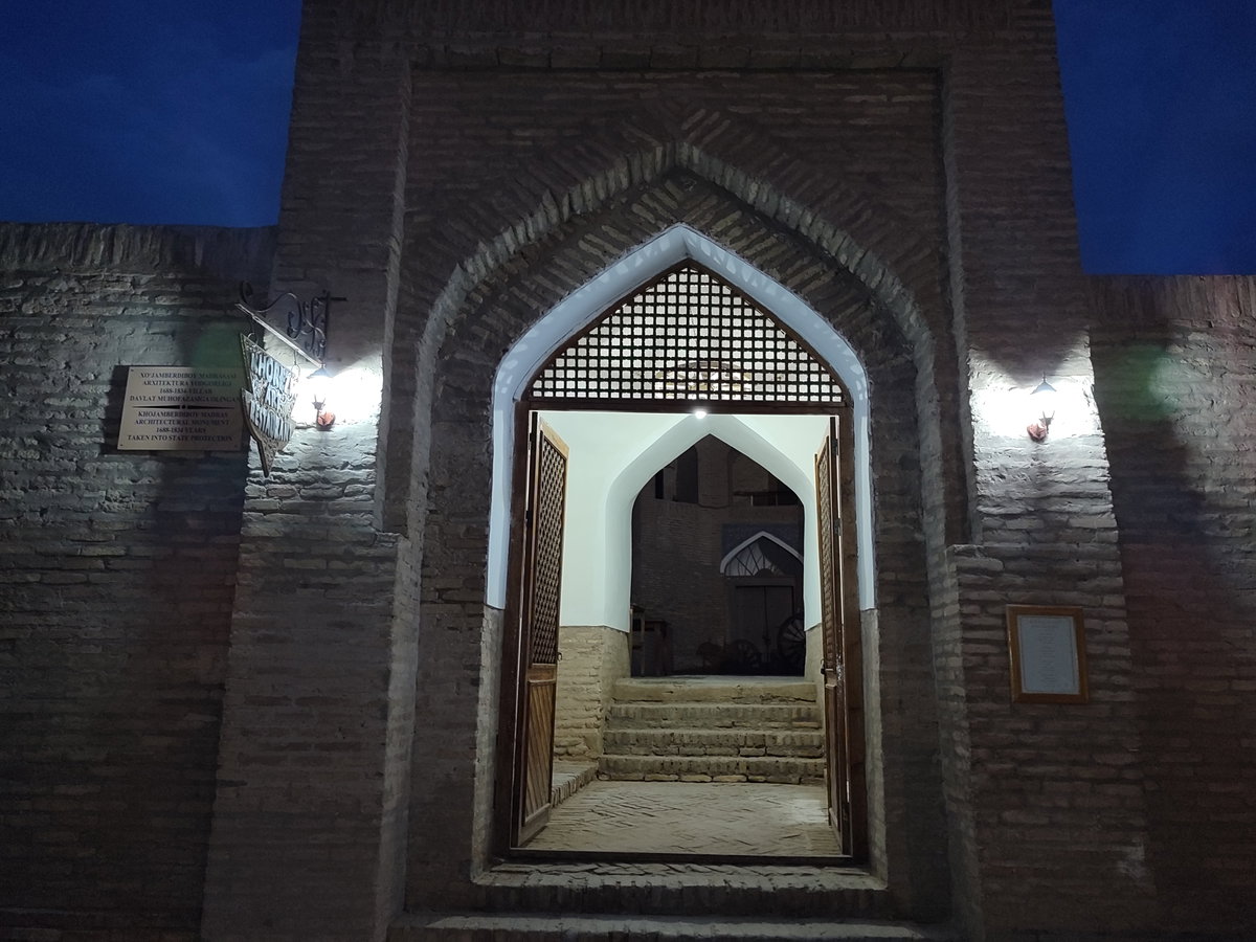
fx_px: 907
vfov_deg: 54.9
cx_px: 628
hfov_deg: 69.4
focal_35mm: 25
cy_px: 471
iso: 971
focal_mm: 5.95
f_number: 1.89
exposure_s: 1/17
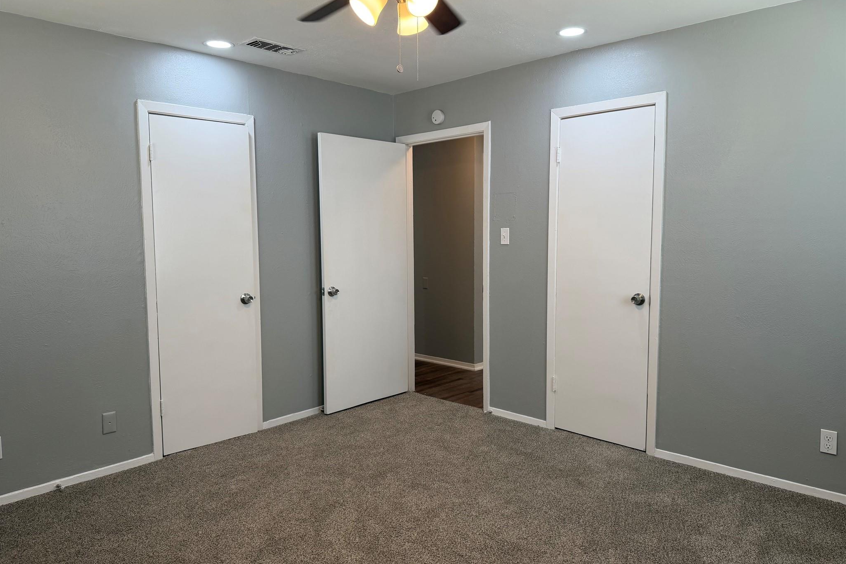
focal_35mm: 25
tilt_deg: -4.5
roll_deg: +0.4
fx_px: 587
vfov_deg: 51.3
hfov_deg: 71.5
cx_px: 423
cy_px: 281
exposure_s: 1/120
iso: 100
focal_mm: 6.76
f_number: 1.78
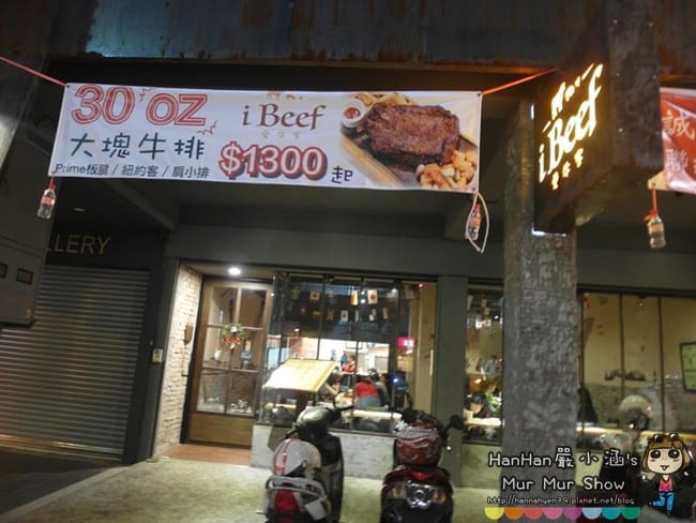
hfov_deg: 71.6
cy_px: 262
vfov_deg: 56.8
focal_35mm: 24
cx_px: 348
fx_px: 483
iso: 400
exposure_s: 1/15
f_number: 1.4
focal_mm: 5.2
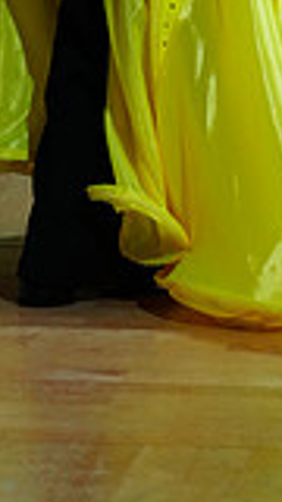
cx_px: 299
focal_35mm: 398
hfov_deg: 3.1
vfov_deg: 5.3
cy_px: -395
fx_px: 5291
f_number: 4
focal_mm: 105
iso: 2000
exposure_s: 1/400
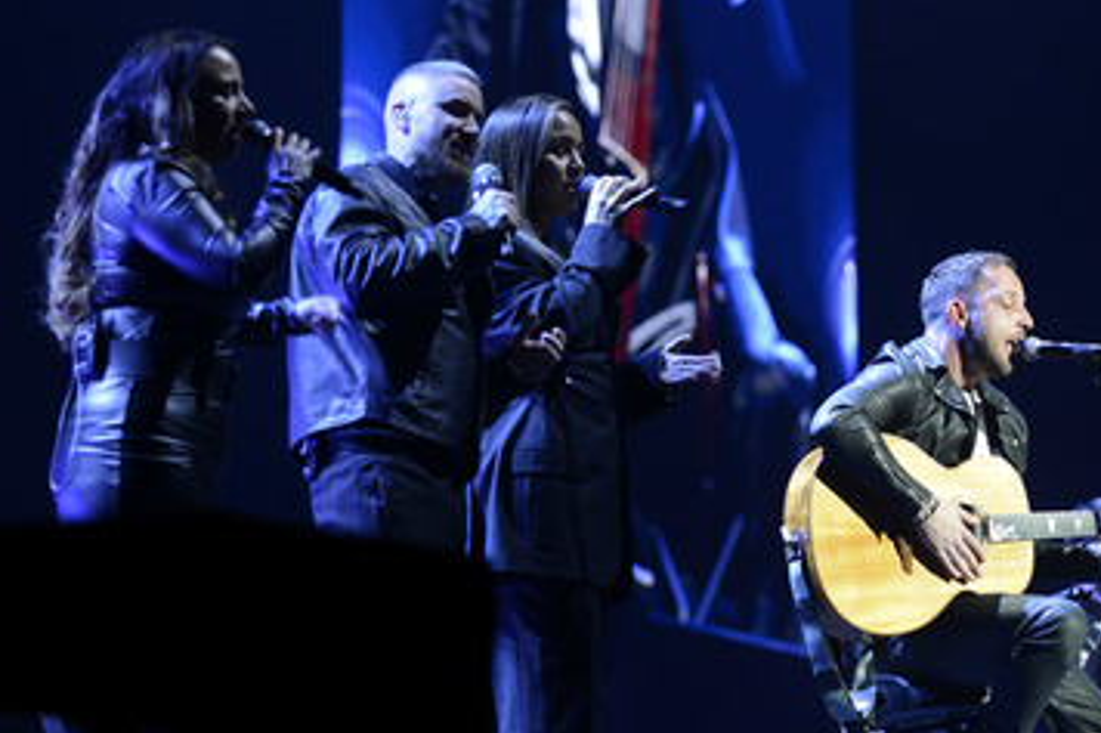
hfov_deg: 12.0
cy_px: 384
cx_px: 694
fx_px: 5227
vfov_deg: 8.0
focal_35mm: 171
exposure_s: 1/160
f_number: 2.8
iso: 800
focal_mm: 135
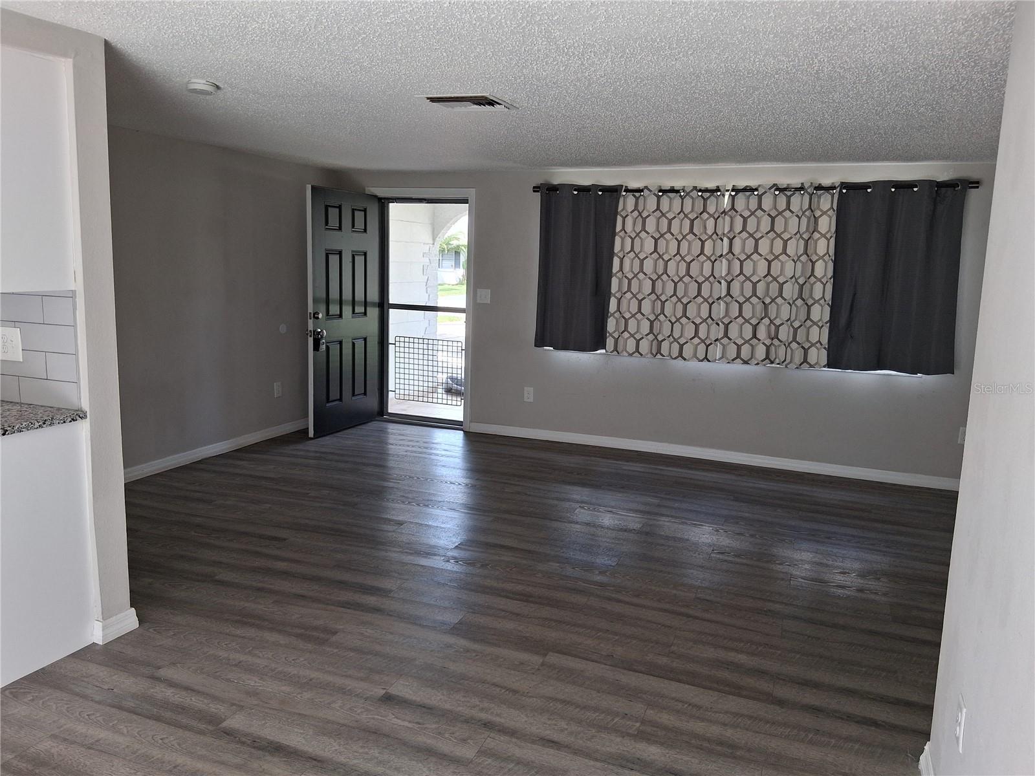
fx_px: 777
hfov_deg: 67.3
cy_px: 388
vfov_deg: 53.1
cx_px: 518
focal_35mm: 26
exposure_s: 1/100
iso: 125
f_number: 1.8
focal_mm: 3.98
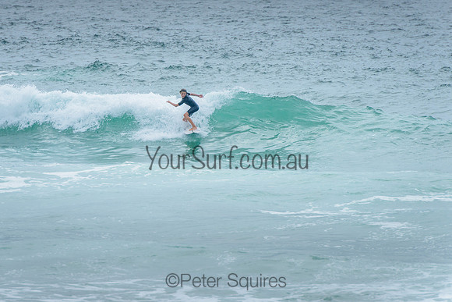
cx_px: 185
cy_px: 125
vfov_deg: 2.8
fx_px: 6155
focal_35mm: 490
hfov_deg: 4.2
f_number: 8
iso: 500
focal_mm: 400
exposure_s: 1/1600
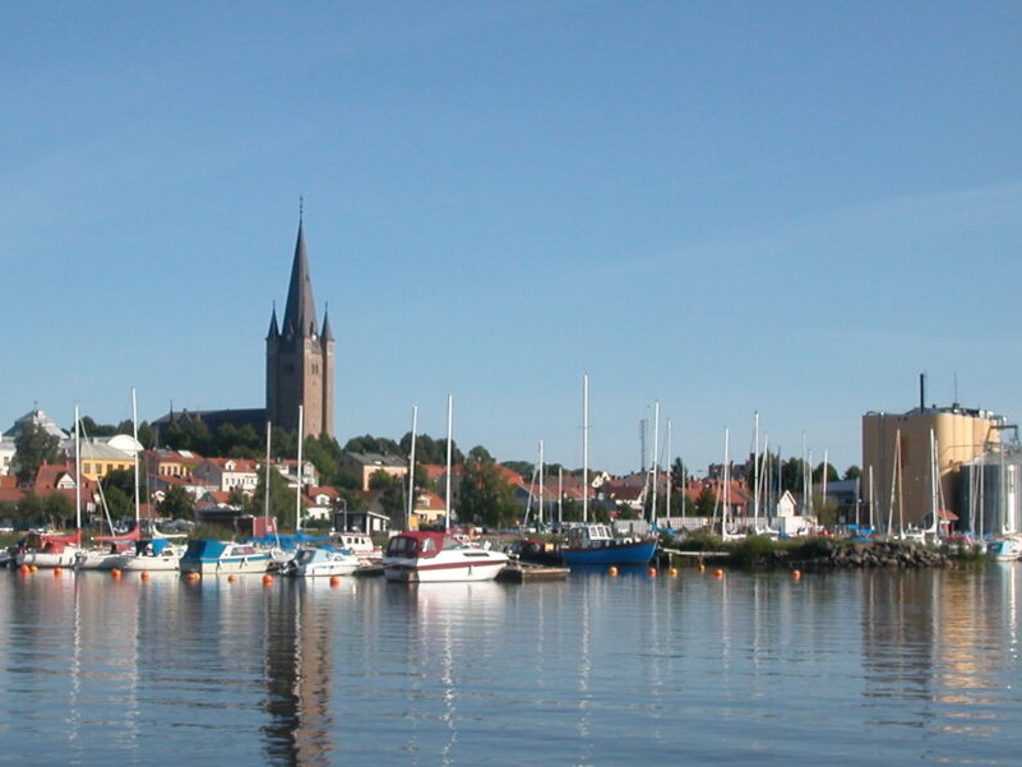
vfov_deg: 21.3
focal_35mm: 69
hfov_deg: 28.1
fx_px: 2037
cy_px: 439
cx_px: 401
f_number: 5.4
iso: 100
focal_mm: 8.2
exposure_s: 1/561
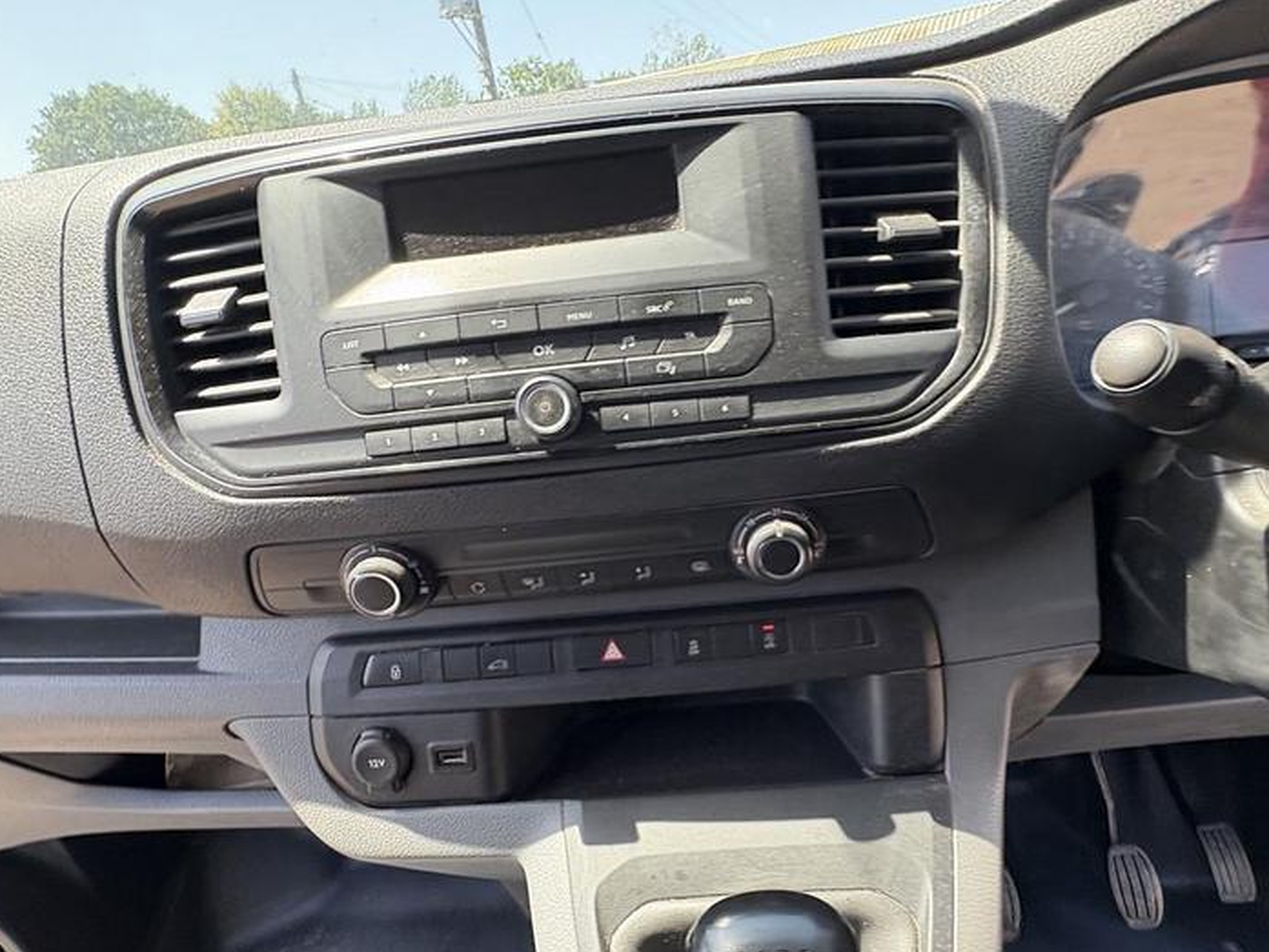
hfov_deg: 87.6
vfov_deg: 71.4
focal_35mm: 18
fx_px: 660
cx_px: 686
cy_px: 522
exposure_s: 1/111
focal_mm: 2.22
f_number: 2.2
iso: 125
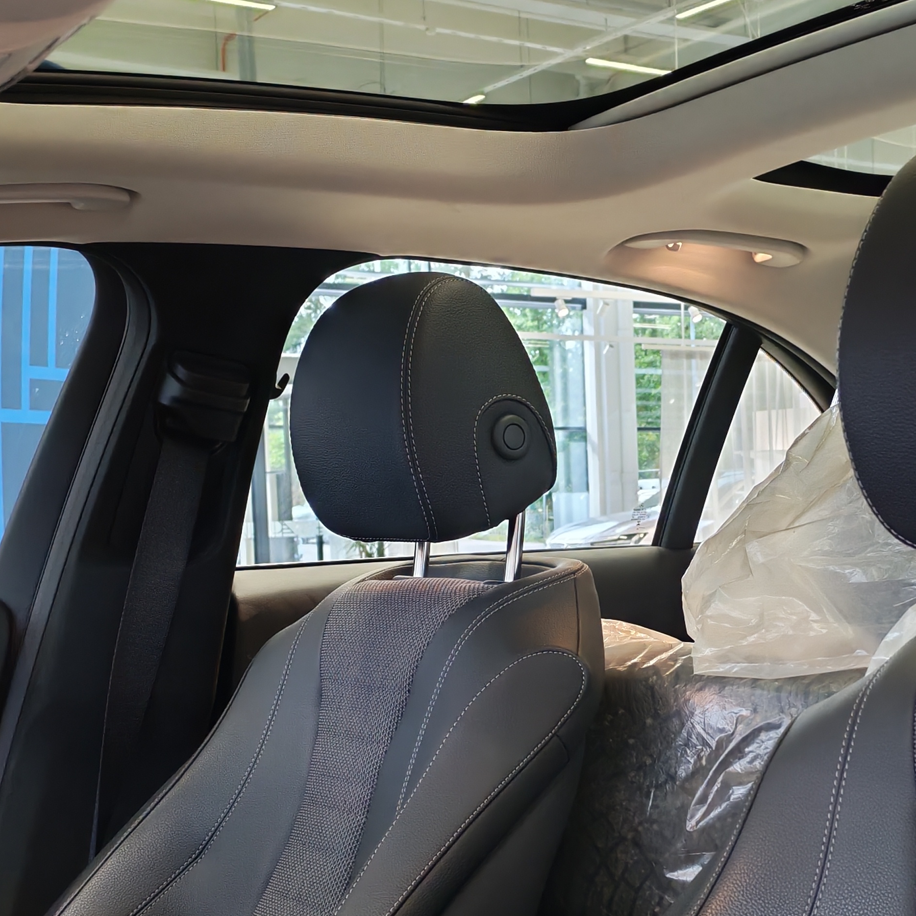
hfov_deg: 27.4
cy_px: 588
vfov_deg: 27.6
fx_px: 1856
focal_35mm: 62
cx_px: 672
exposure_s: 1/100
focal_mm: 6.12
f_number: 1.9
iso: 620
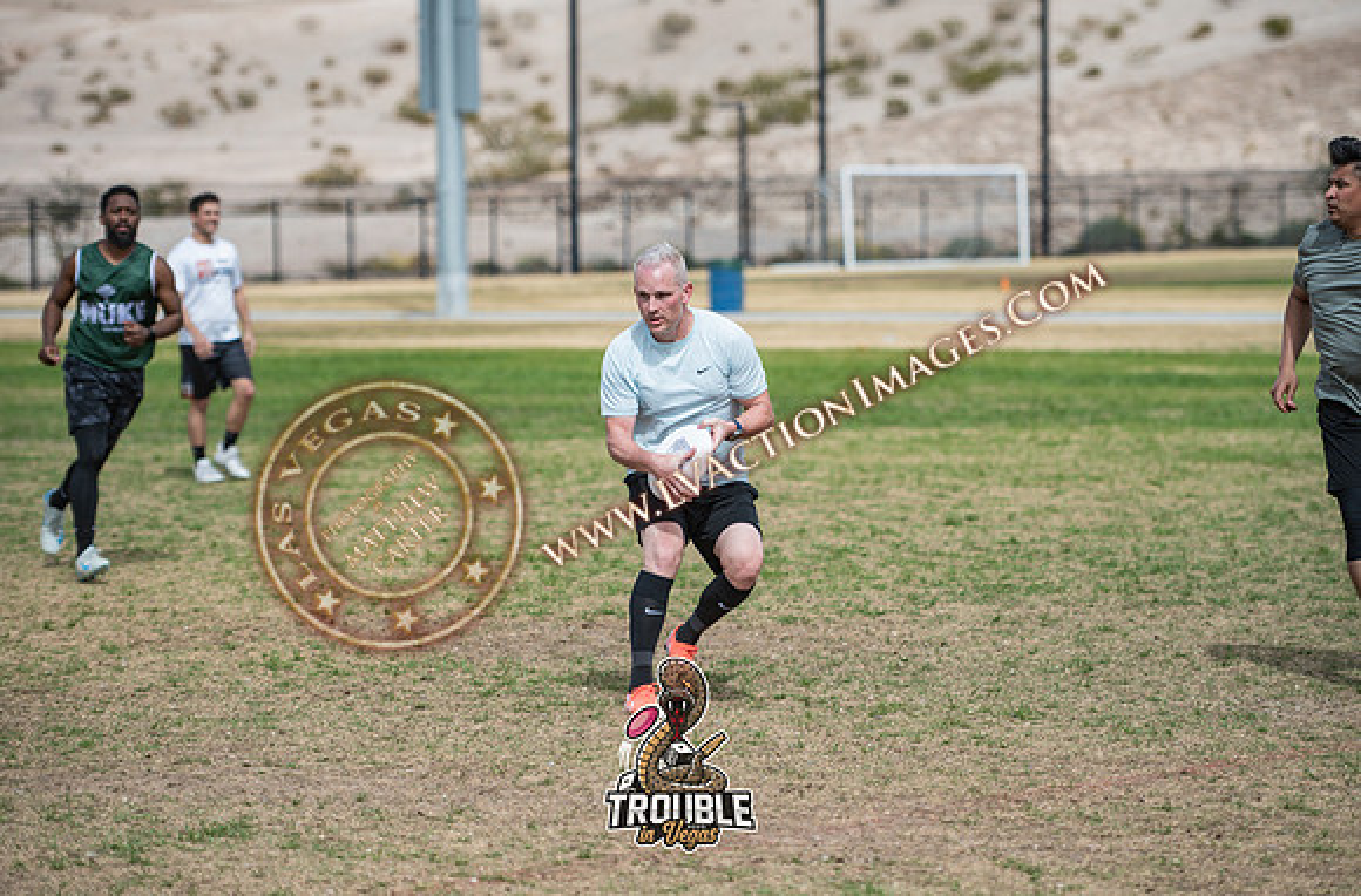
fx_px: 4896
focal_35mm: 130
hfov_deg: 15.8
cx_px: 717
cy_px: 441
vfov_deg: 10.5
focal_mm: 122
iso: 160
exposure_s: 1/5000
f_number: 3.2
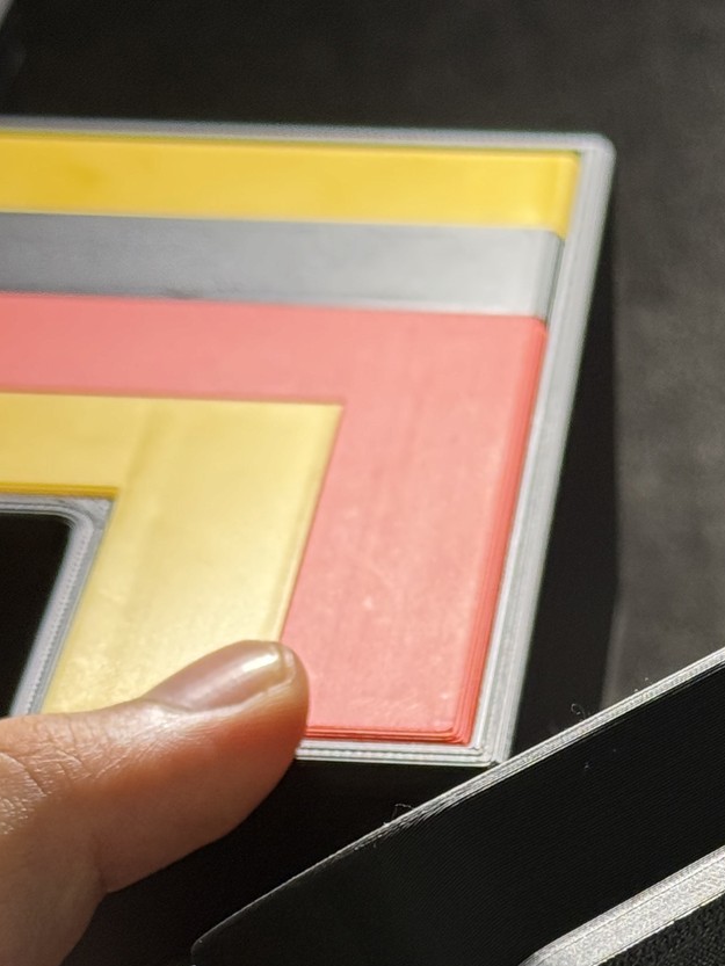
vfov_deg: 16.3
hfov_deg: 12.5
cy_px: 1021
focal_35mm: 118
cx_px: 668
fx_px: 3294
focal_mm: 6.76
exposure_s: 1/60
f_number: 1.78
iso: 160
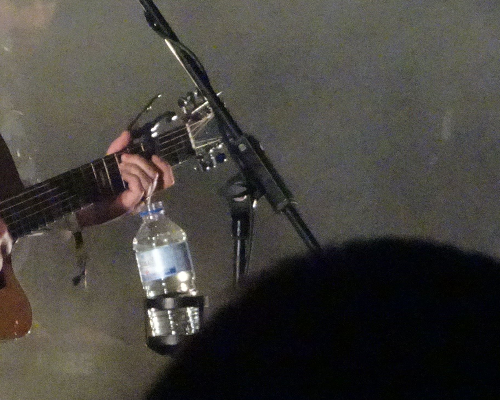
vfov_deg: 3.0
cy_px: 2
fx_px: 7754
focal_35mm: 524
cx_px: -92
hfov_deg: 3.7
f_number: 6.3
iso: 2500
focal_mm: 34.17
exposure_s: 1/125
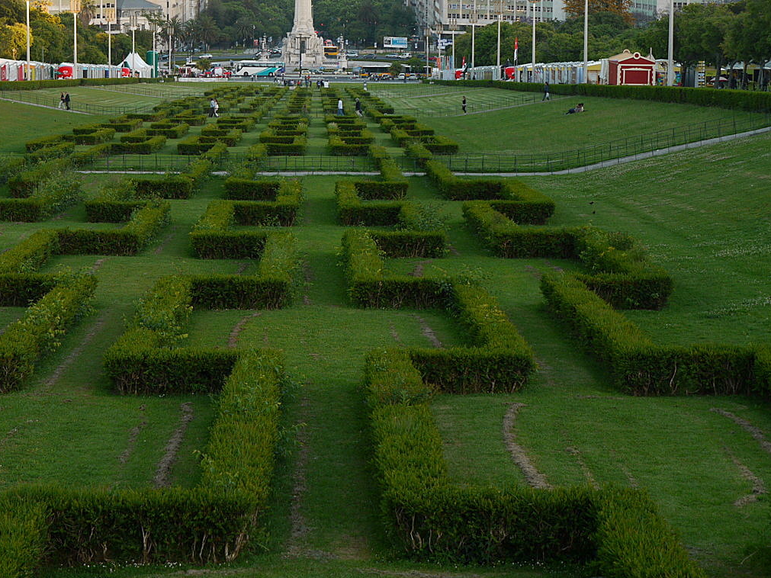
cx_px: 323
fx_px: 2539
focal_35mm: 114
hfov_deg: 17.3
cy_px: 214
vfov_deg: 13.0
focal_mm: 45
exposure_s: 1/40
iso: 100
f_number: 5.6
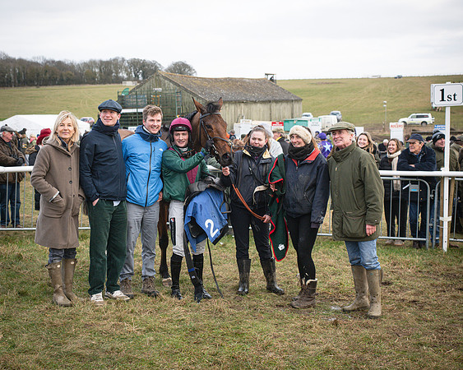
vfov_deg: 27.0
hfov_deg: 33.3
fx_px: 771
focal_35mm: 56
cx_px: 185
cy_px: 185
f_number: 5.6
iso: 500
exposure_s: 1/950
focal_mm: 50
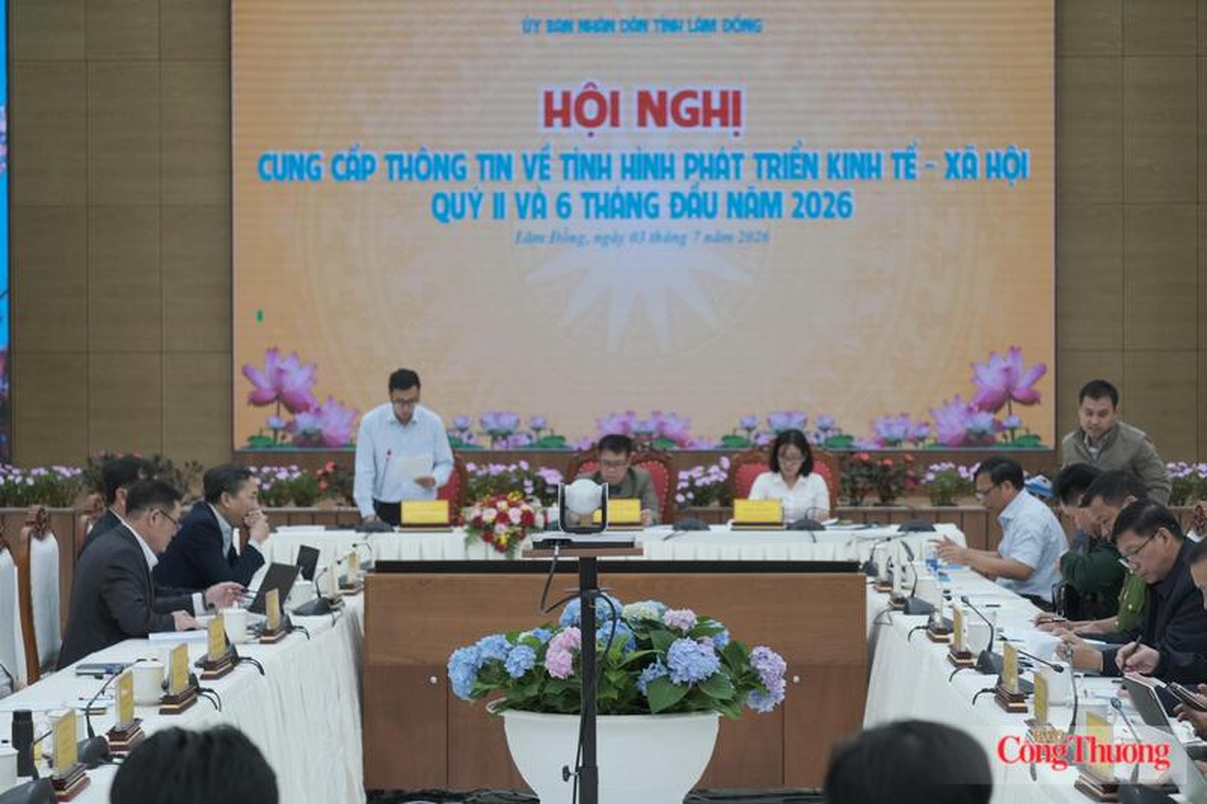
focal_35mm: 83
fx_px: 2782
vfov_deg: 16.4
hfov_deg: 24.5
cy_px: 402
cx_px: 604
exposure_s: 1/160
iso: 640
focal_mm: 55
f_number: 3.5
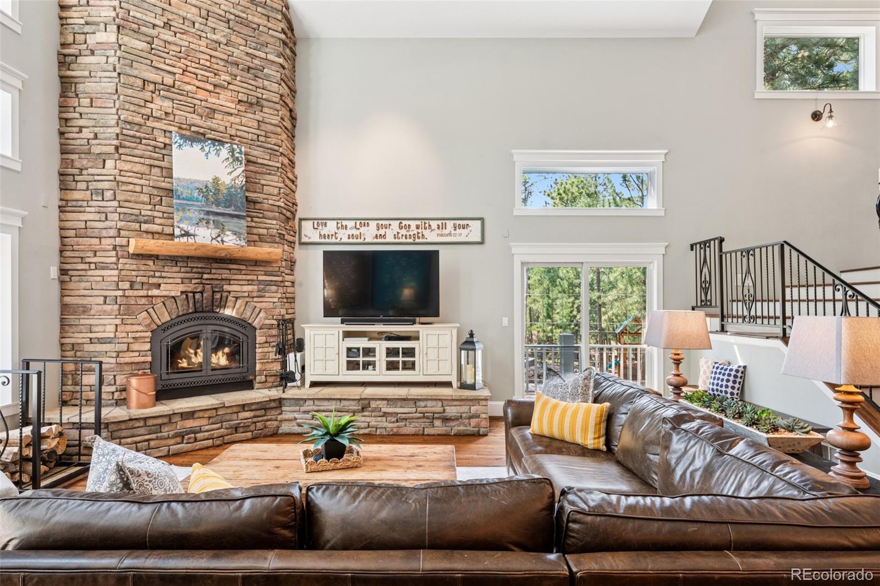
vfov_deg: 60.7
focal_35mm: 20
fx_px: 501
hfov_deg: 82.6
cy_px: 293
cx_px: 440
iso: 100
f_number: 11
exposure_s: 1
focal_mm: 20.5
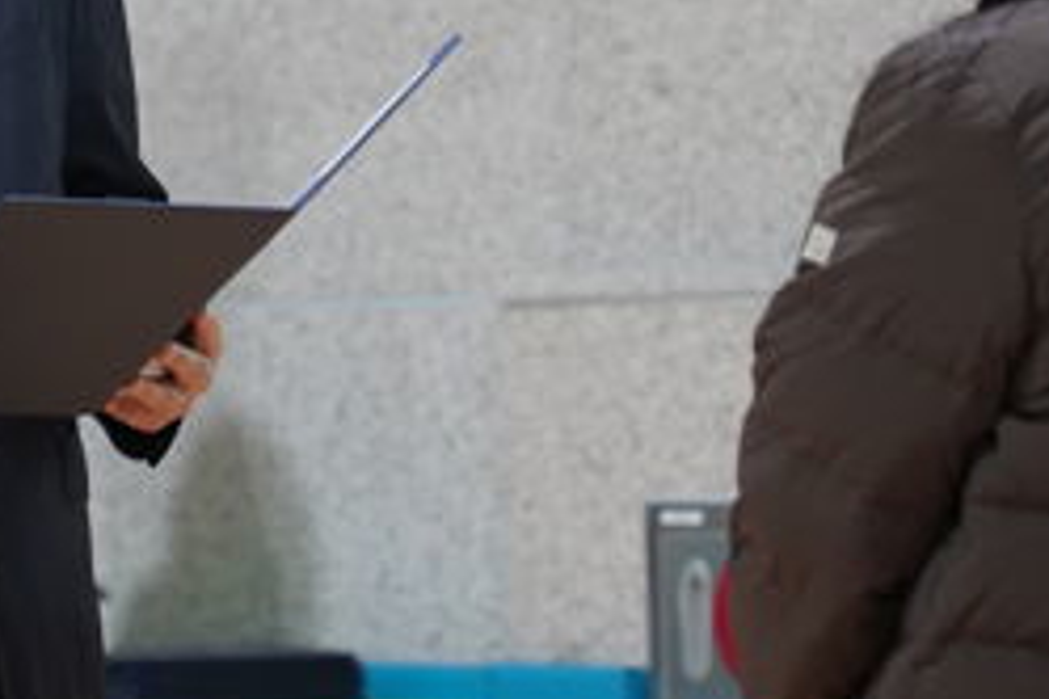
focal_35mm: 282
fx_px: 8217
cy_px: -46
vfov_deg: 4.9
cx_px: 358
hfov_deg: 7.3
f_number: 5
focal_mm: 117
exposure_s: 1/160
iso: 5000
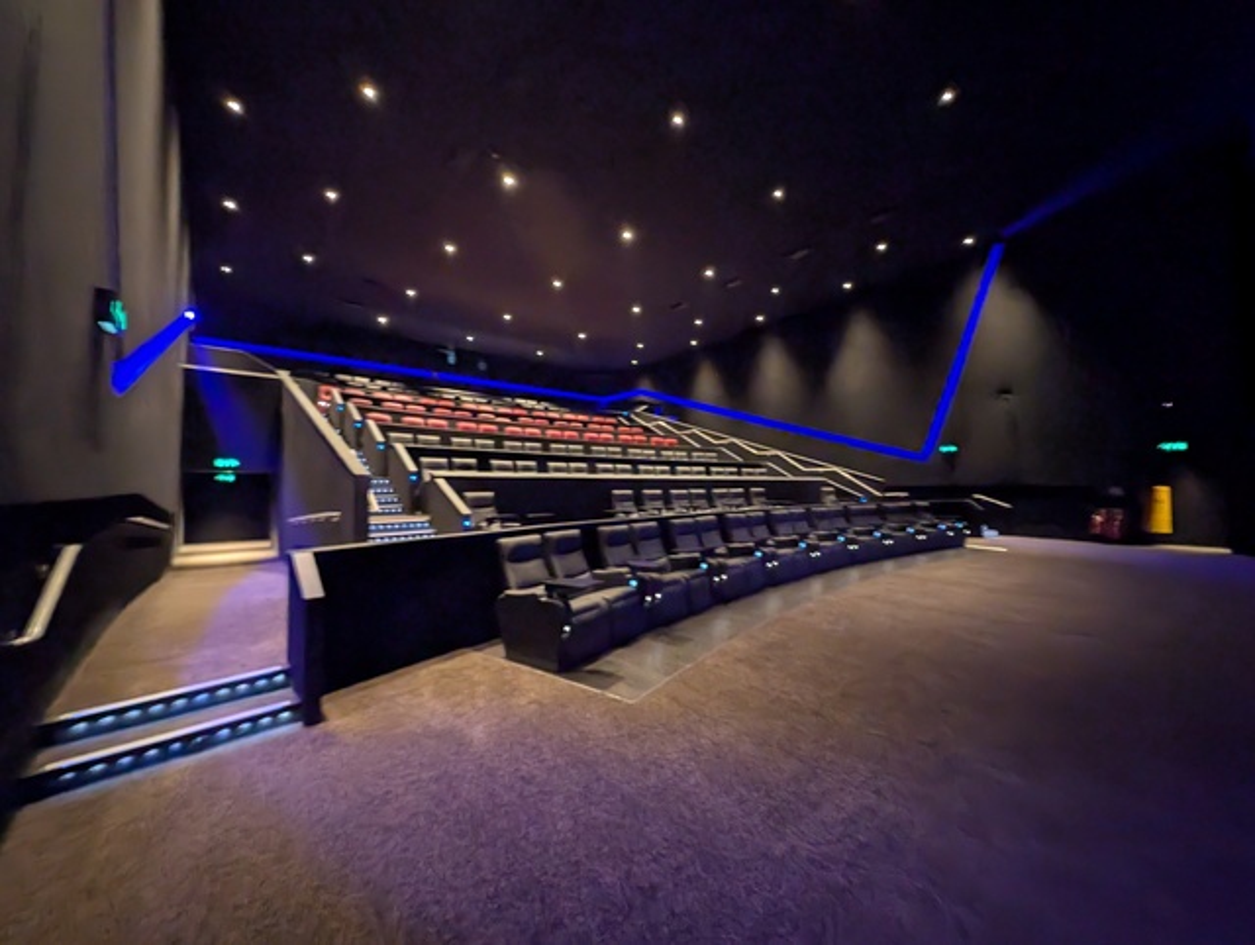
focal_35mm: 12
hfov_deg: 110.5
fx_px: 436
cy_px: 472
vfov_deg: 94.6
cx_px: 628
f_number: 1.95
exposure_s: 1/2.56
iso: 1661
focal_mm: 2.23
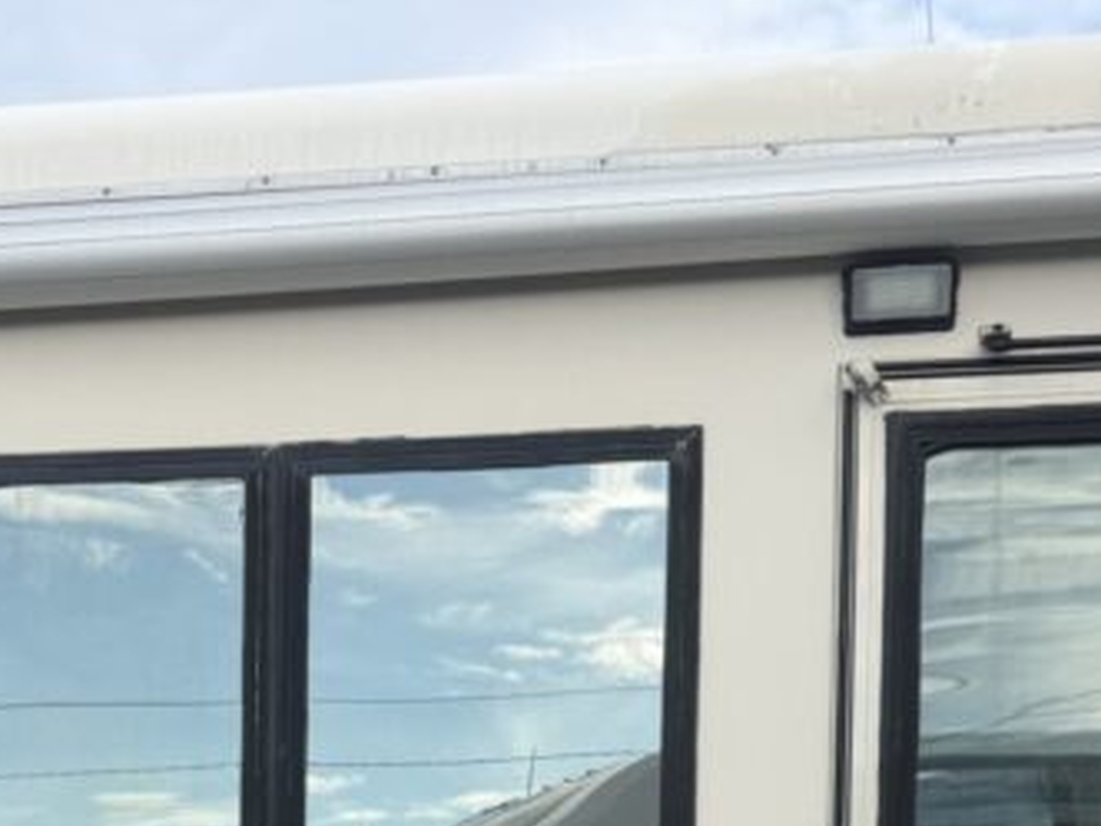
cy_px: 1221
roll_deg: -3.7
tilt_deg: +1.5
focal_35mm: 74
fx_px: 2354
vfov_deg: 17.9
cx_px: 245
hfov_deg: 25.9
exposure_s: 1/1653
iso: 80
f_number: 1.78
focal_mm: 6.76
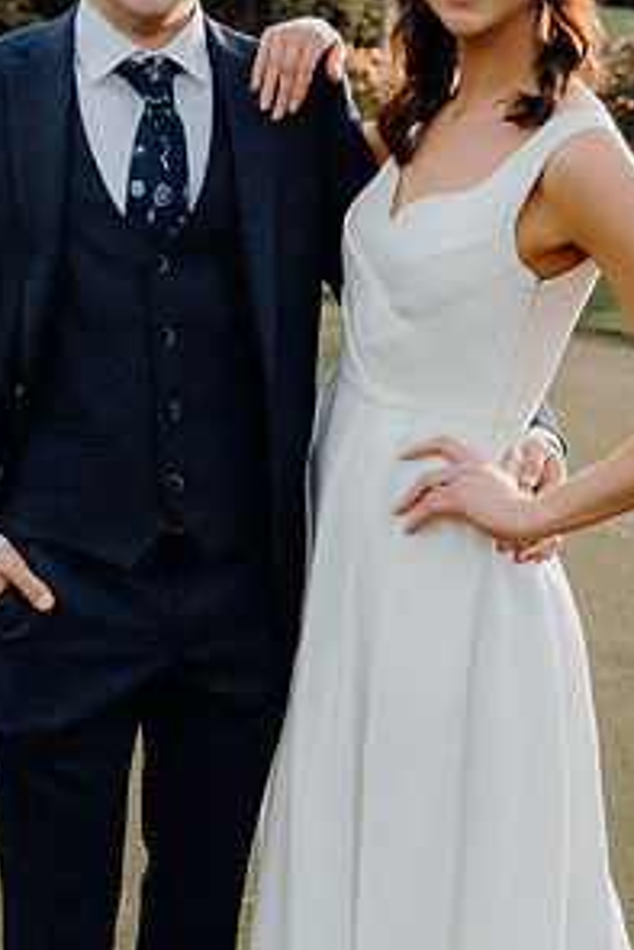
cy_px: 412
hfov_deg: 21.3
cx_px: 306
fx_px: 1689
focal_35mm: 64
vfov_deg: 31.4
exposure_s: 1/1000
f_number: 3.5
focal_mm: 28
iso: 640
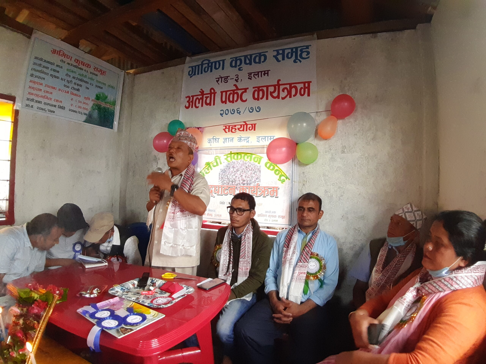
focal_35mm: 18
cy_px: 182
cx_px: 243
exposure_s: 1/50
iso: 250
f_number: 2.2
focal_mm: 2.2
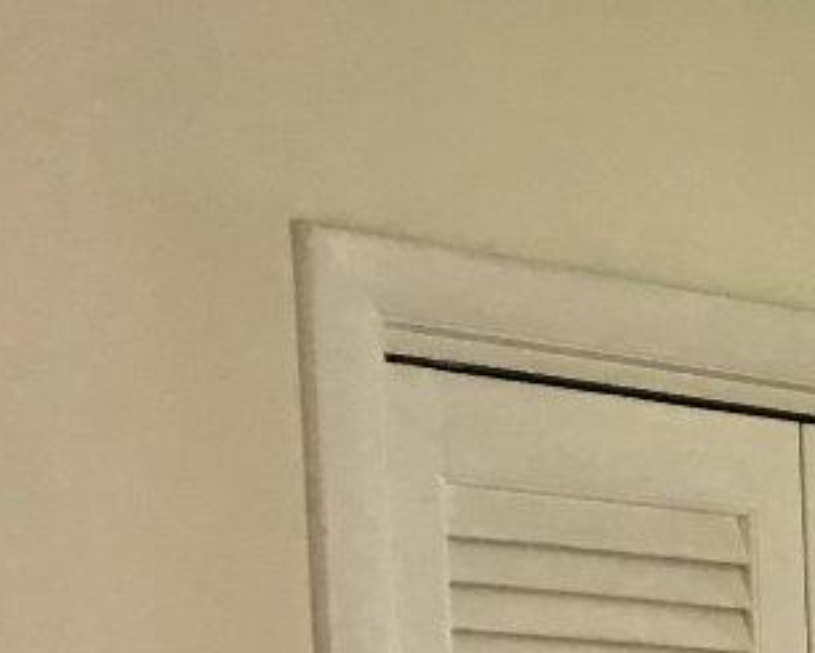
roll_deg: -1.0
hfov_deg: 12.1
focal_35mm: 133
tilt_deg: -4.3
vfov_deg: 10.7
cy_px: 1290
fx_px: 3209
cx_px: 1859
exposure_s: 1/30
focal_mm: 4.15
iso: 64
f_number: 2.2
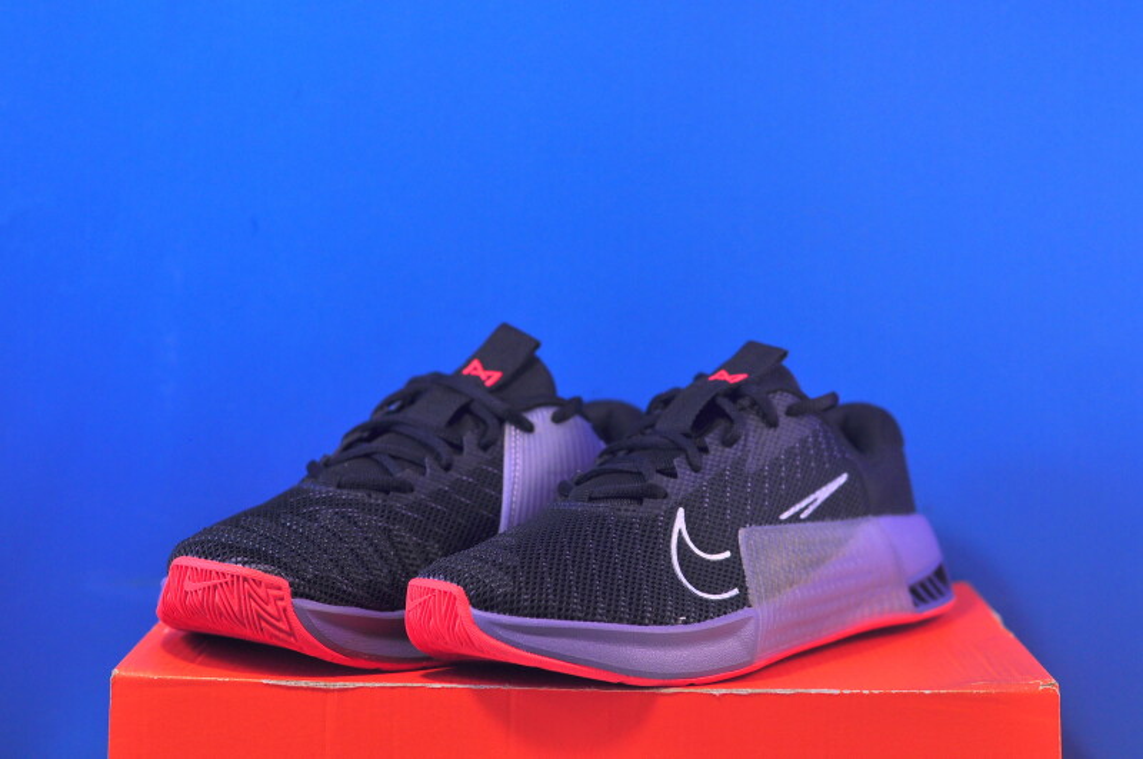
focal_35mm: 75
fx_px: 2378
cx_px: 572
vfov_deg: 18.1
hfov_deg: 27.0
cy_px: 380
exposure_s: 1/250
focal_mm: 50
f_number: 3.2
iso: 250
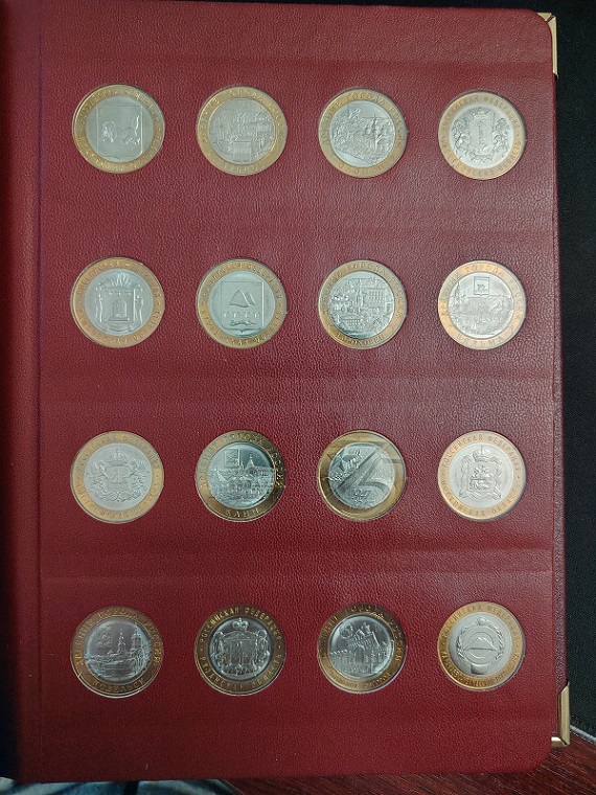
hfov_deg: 56.8
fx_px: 551
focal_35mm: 24
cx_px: 298
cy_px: 398
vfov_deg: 71.6
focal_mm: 5.25
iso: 709
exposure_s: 1/25
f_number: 1.75
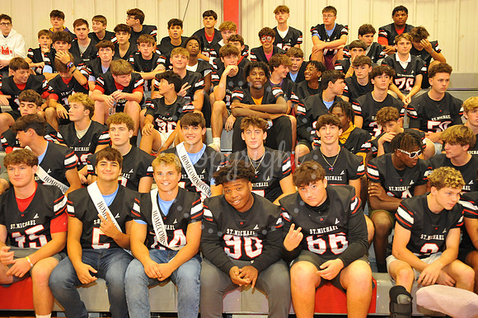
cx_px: 239
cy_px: 159
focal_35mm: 44
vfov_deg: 30.5
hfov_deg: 44.5
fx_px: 584
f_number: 6.3
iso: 2000
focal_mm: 44
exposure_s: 1/50
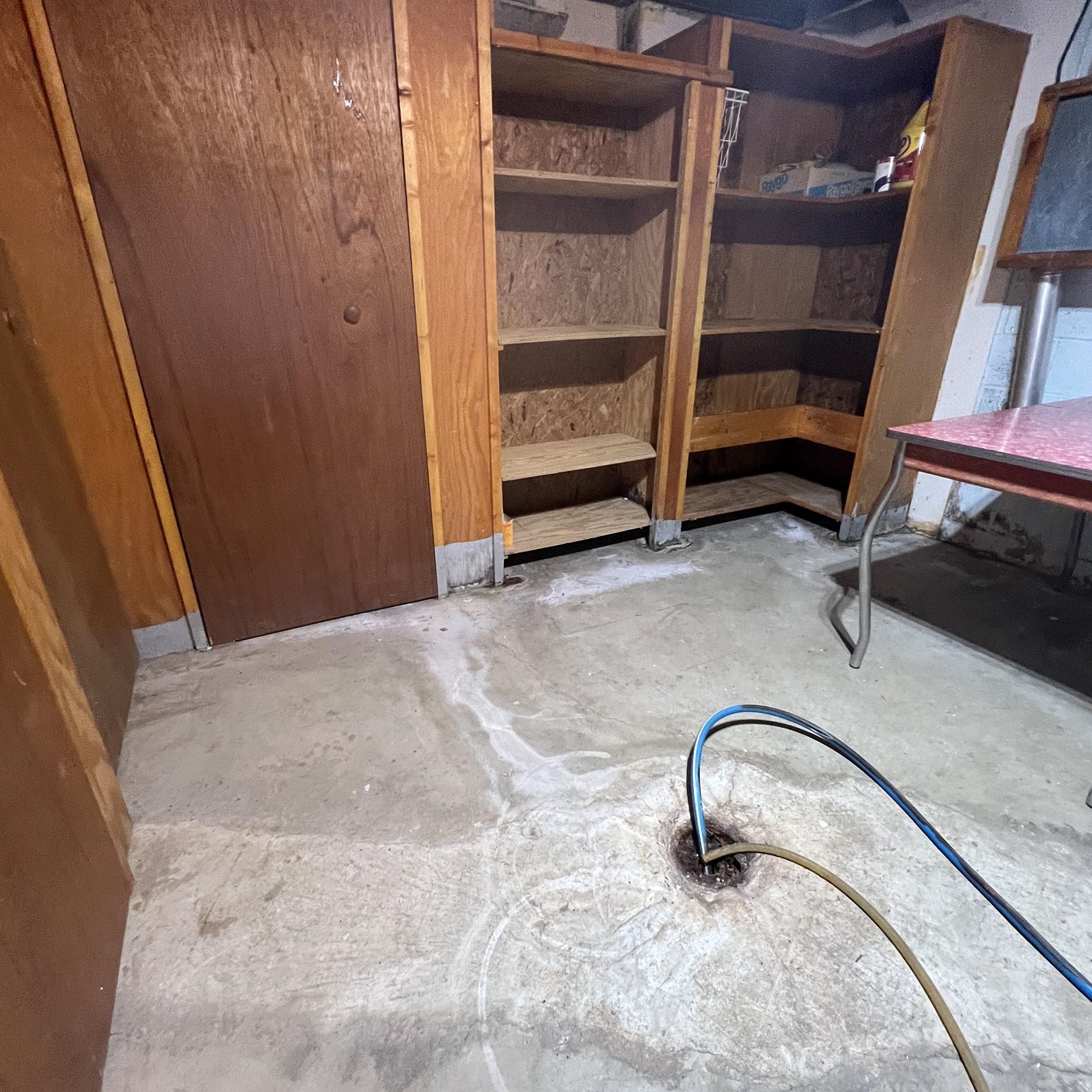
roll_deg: +0.3
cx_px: 540
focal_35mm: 16
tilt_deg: -23.6
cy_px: 555
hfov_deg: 87.4
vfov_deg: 87.4
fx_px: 571
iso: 320
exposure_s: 1/60
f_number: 1.8
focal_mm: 1.57
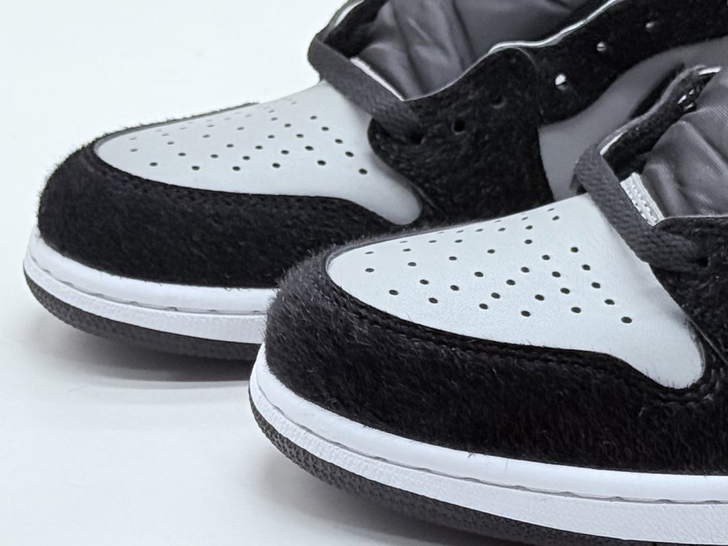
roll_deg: +1.4
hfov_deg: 39.6
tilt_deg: -23.4
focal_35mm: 48
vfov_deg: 30.3
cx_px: 364
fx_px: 1010
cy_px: 273
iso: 64
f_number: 1.78
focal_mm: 6.76
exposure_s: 1/557
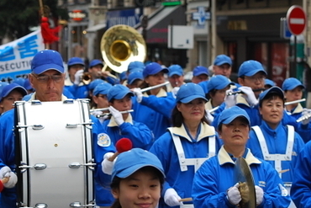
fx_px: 1962
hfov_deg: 9.1
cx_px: 92
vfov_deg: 6.1
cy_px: 142
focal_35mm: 227
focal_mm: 70
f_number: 4.5
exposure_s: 1/125
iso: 200
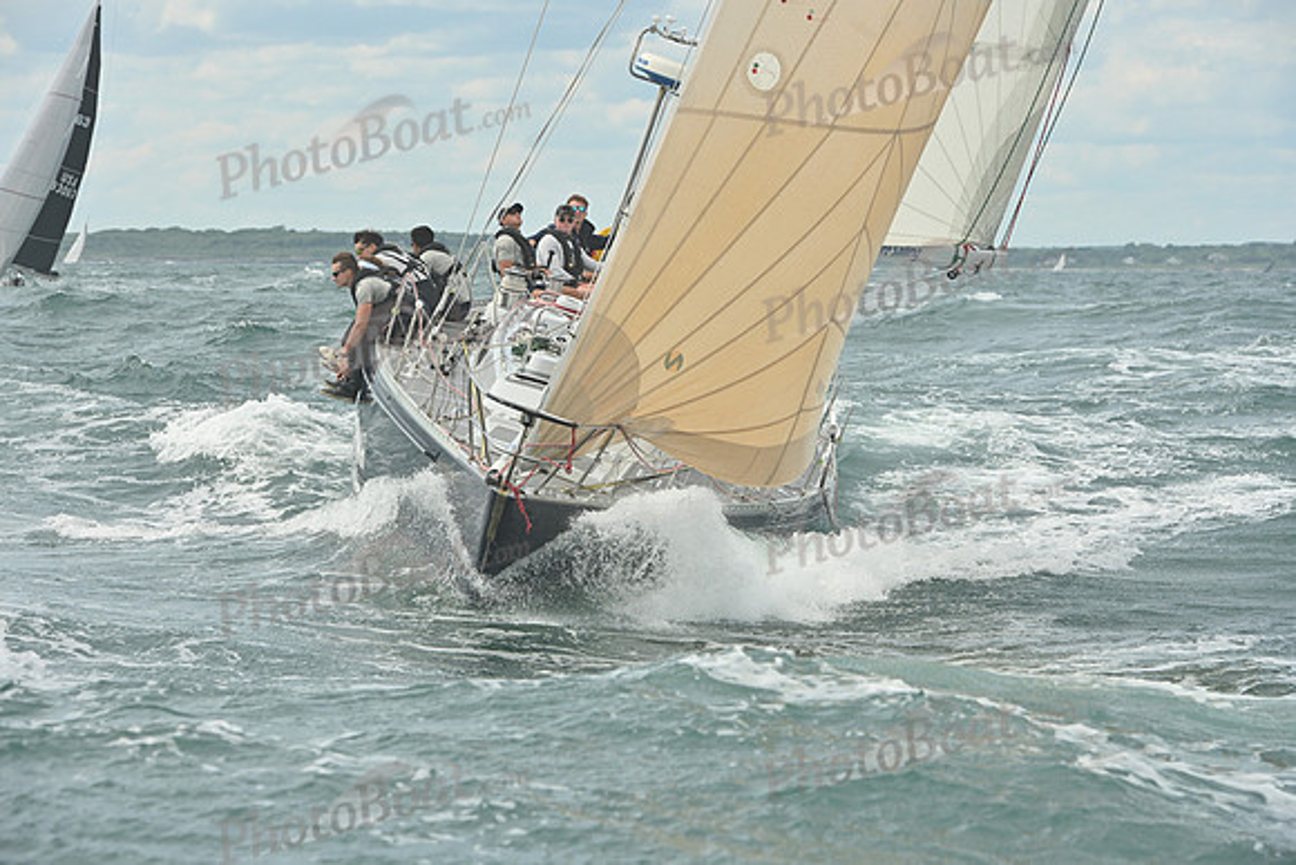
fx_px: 5041
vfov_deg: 9.8
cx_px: 648
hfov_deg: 14.7
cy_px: 432
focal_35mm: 140
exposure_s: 1/1250
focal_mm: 140
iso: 320
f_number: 10
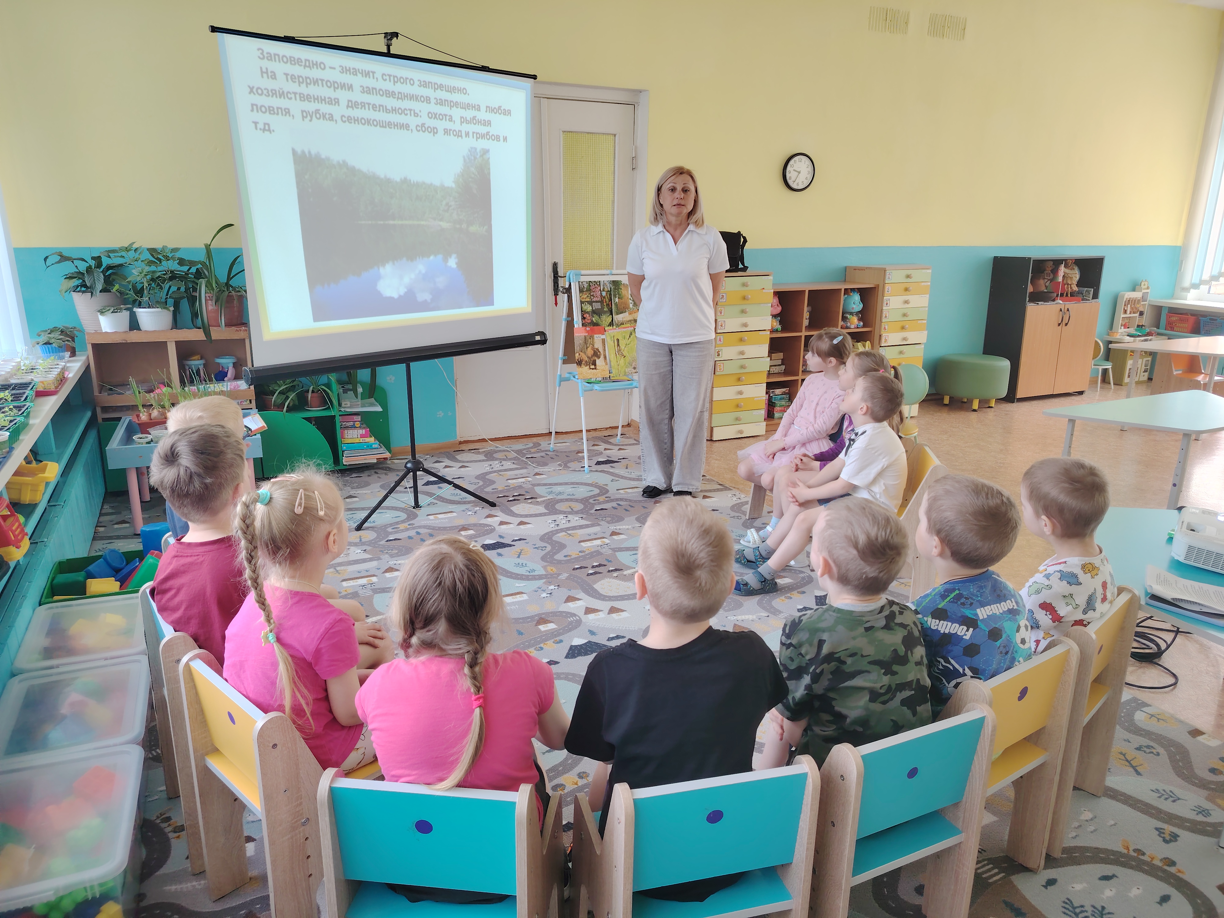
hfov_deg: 71.6
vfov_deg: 56.8
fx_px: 849
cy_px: 459
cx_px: 612
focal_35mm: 24
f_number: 1.75
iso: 265
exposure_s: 1/50
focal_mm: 5.25
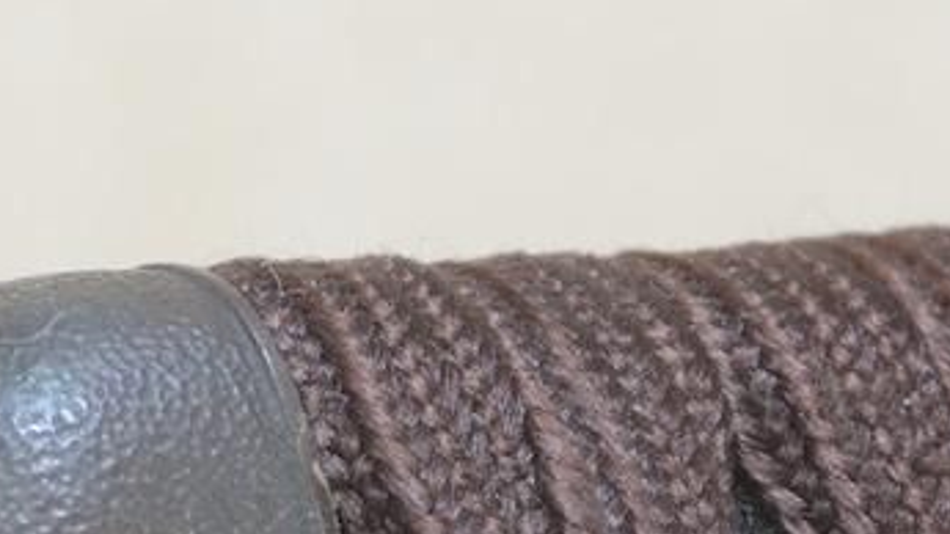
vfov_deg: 2.2
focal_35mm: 541
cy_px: 769
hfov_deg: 4.0
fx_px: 13630
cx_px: 135
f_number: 11
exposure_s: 1/1.6
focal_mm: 85
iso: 400
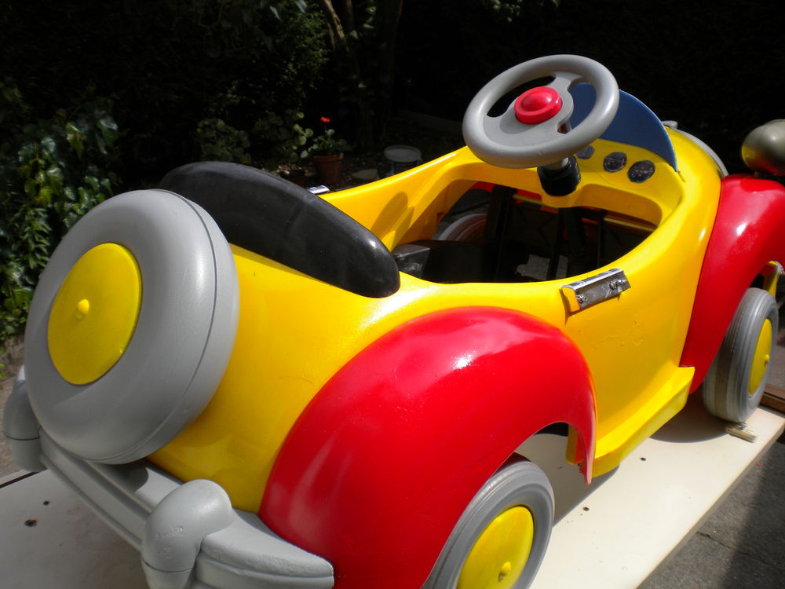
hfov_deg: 52.6
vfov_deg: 40.7
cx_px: 392
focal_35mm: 35
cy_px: 294
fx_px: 794
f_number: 4.6
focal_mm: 6.3
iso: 80
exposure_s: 1/604
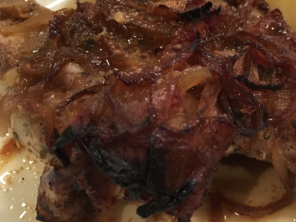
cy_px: 100
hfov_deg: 41.8
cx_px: 218
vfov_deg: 32.9
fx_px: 376
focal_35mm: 44
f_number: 2.2
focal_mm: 4.15
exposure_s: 1/30
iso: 200
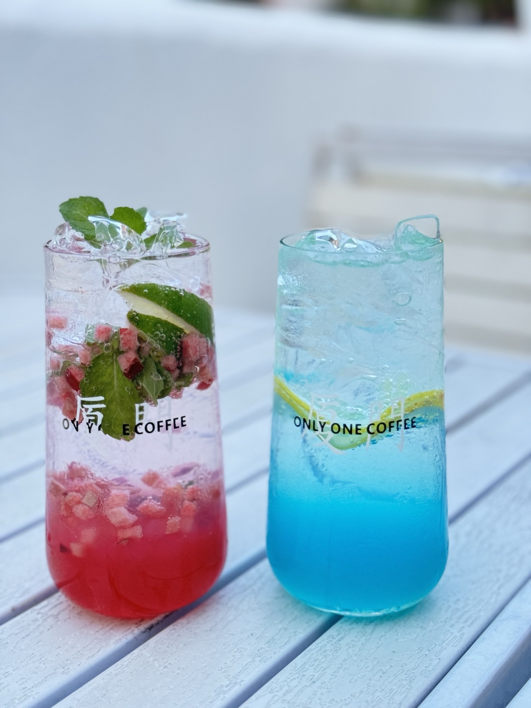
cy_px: 354
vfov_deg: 39.7
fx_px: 982
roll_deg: -0.5
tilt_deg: -14.8
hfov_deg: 30.3
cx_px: 266
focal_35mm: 48
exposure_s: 1/50
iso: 250
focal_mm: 6.76
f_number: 1.78
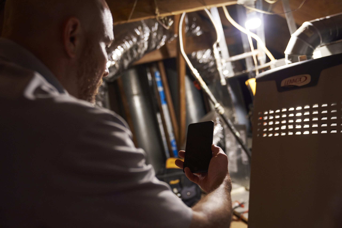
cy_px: 114
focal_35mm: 37
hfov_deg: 51.9
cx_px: 171
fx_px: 352
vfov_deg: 36.0
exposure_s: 1/30
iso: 1600
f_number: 2.8
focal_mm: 37
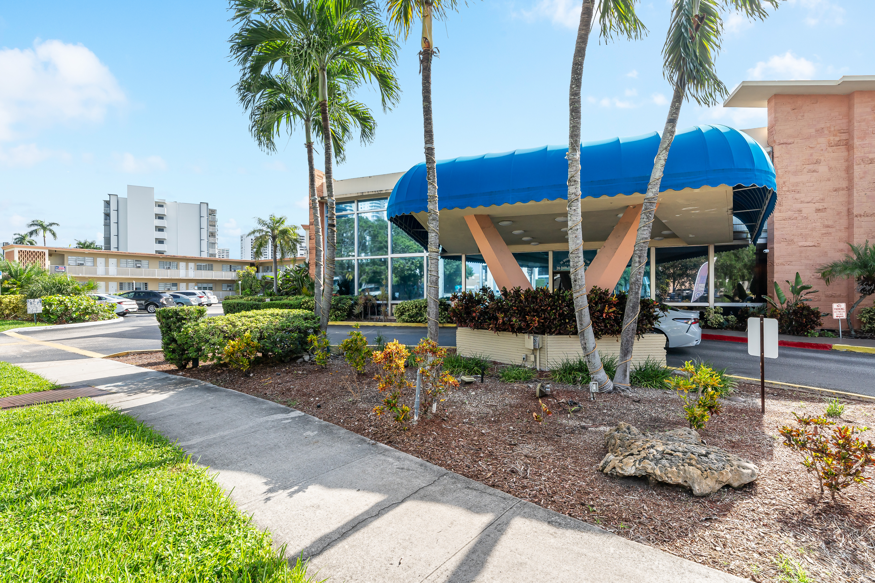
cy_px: 292
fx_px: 389
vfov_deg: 73.7
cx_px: 438
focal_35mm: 16
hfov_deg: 96.7
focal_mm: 16
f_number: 9
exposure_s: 1/250
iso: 200
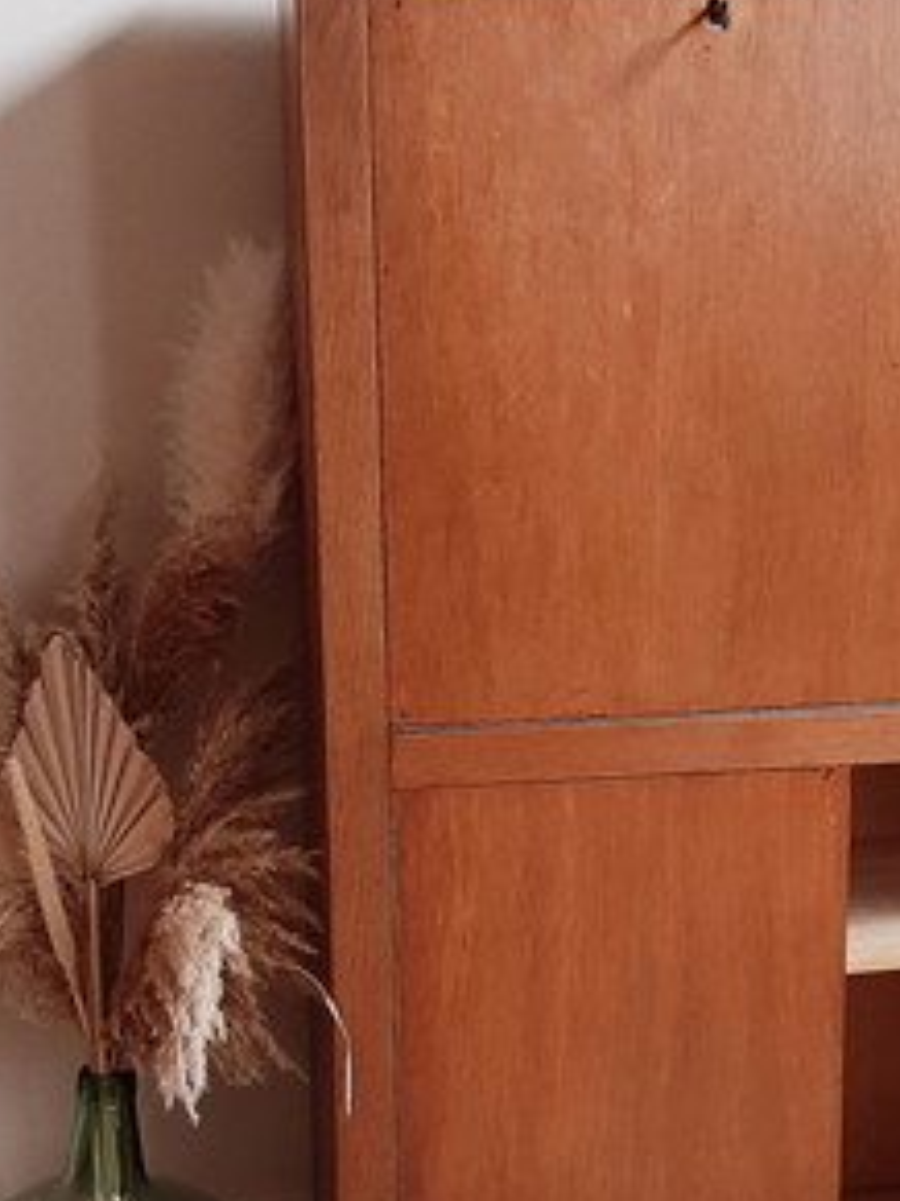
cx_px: 675
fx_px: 2116
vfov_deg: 31.7
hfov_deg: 23.8
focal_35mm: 61
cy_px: 648
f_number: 1.7
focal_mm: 3.93
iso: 160
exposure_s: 1/33
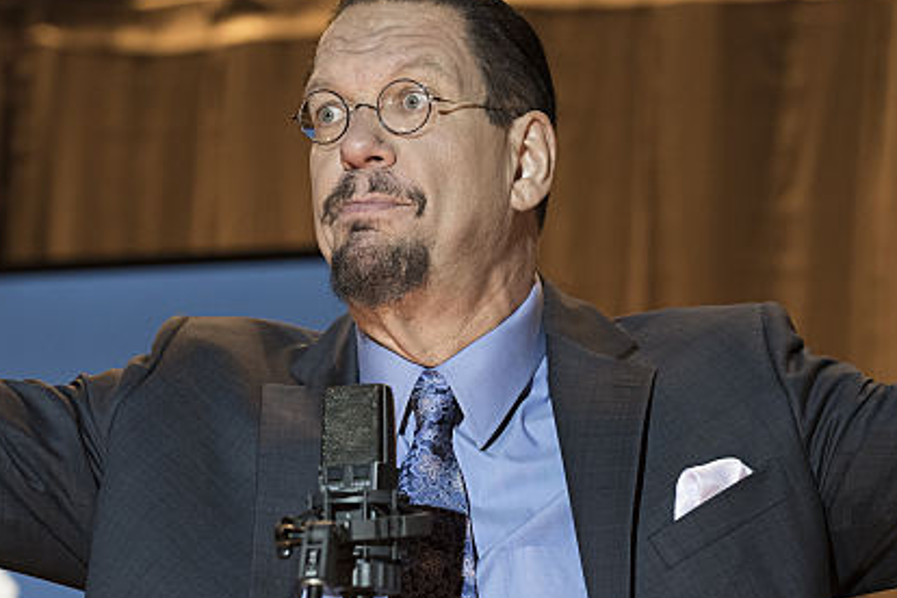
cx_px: 440
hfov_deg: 8.2
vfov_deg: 5.5
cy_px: 304
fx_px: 6254
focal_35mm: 251
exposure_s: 1/160
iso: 2000
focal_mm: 130
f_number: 3.5
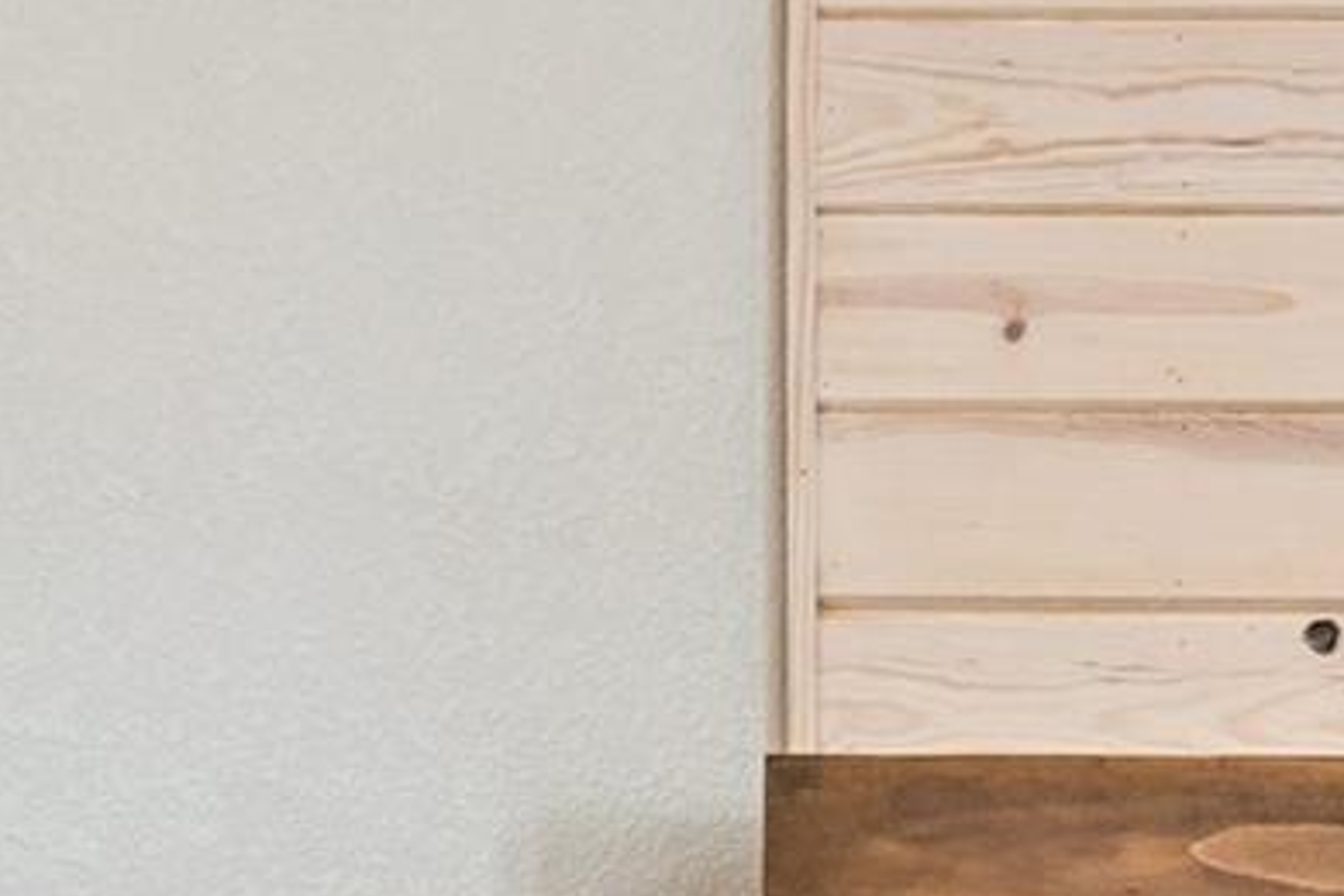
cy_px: 1392
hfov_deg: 15.3
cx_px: 2037
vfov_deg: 10.7
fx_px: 4592
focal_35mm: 123
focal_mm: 30
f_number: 10
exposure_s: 1/4
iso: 400
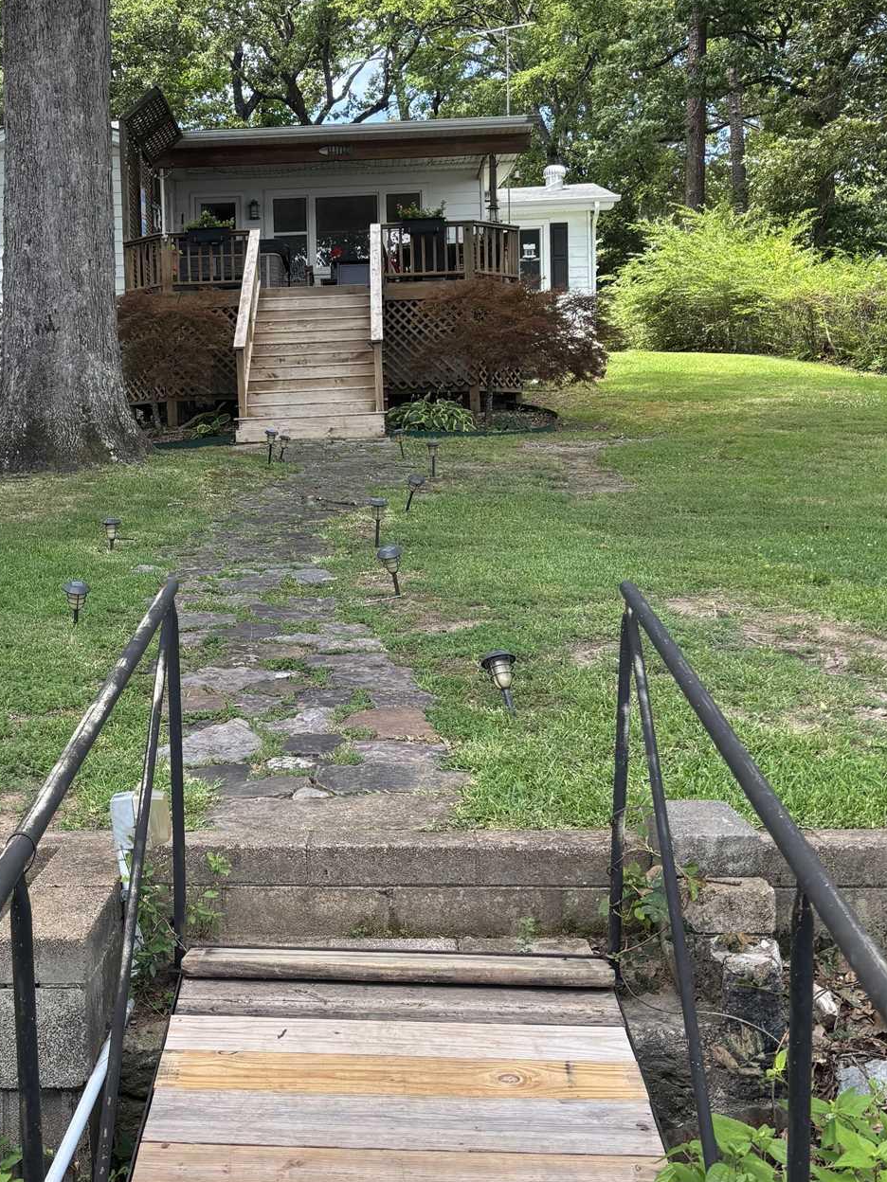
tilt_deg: -0.1
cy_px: 523
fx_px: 1640
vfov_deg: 39.6
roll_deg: +0.0
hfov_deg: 29.7
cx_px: 213
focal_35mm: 48
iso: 50
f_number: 1.6
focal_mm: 5.96
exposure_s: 1/430
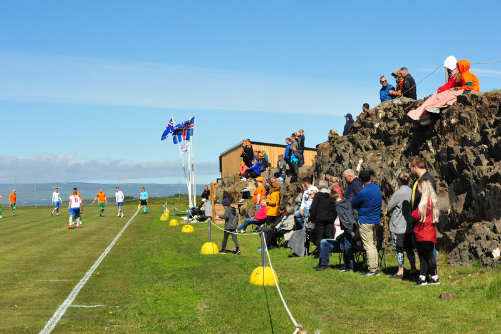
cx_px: 250
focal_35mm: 70
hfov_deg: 28.8
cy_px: 167
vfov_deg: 19.4
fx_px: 974
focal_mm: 70
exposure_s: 1/2000
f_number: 16
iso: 3200
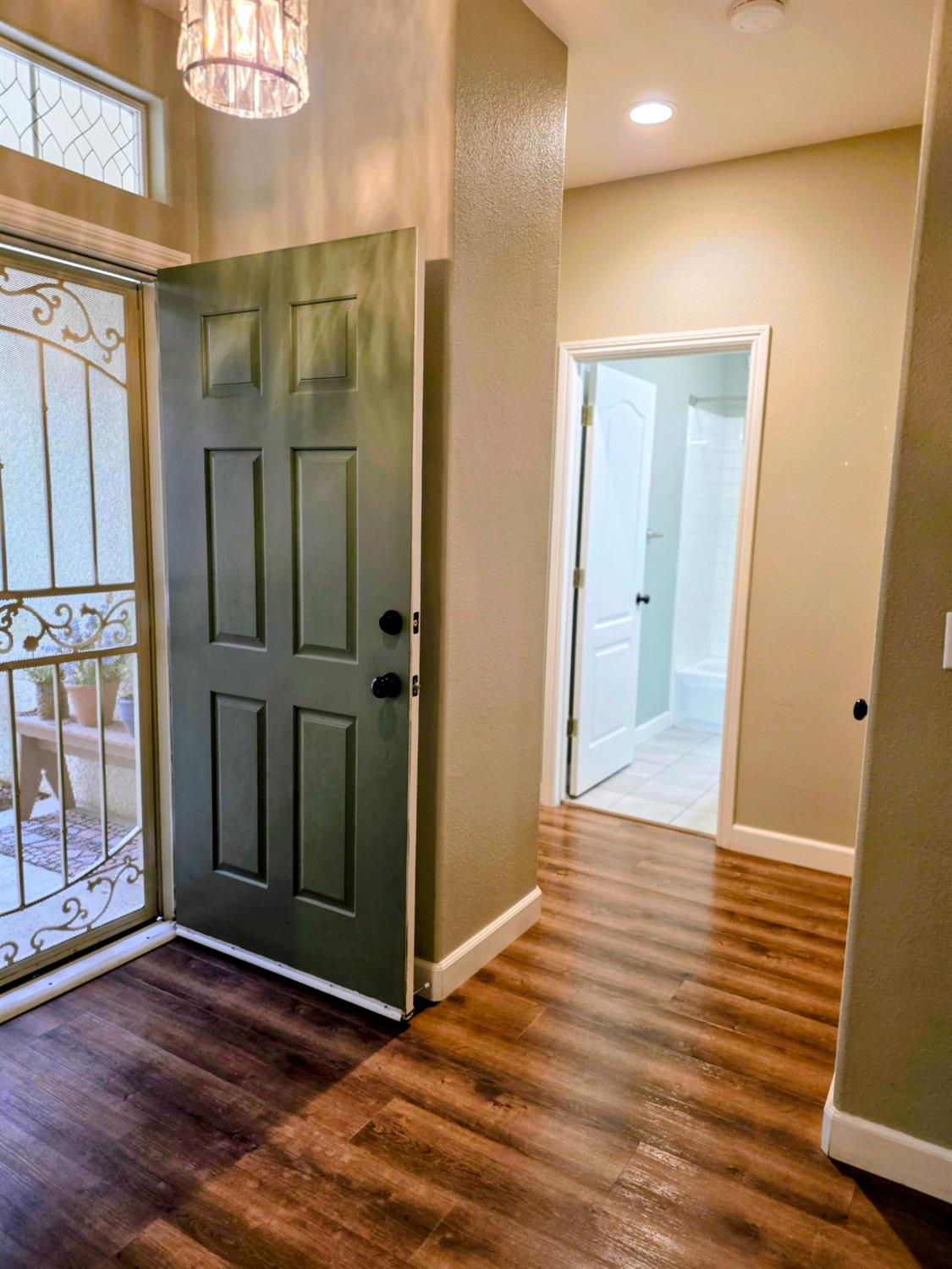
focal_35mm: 23
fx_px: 843
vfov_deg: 73.9
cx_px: 476
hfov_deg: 58.9
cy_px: 634
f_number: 1.7
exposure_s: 1/120
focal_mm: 6.25
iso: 320
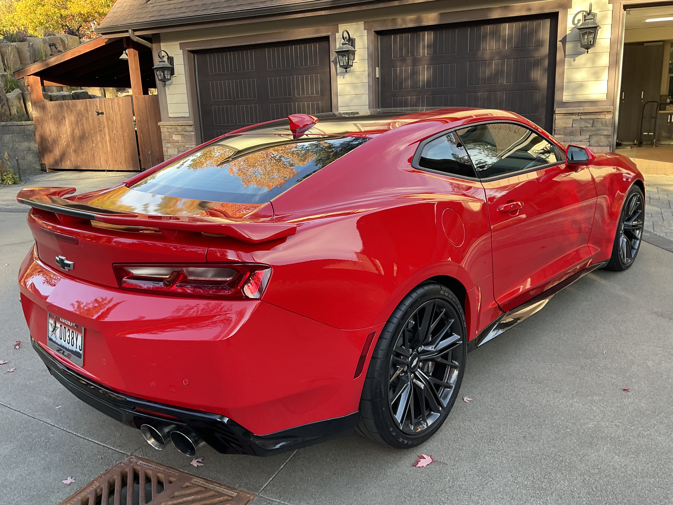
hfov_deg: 61.7
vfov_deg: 48.2
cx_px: 336
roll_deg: +1.8
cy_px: 252
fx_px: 564
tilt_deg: -13.8
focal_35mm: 29
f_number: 1.8
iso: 25
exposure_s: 1/122
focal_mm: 3
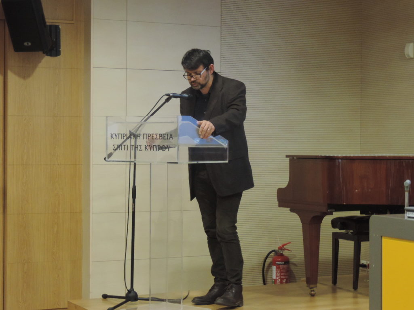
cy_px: 155
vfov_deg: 17.4
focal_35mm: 85
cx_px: 207
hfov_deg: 23.0
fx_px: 1017
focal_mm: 15.1
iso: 800
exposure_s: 1/15
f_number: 4
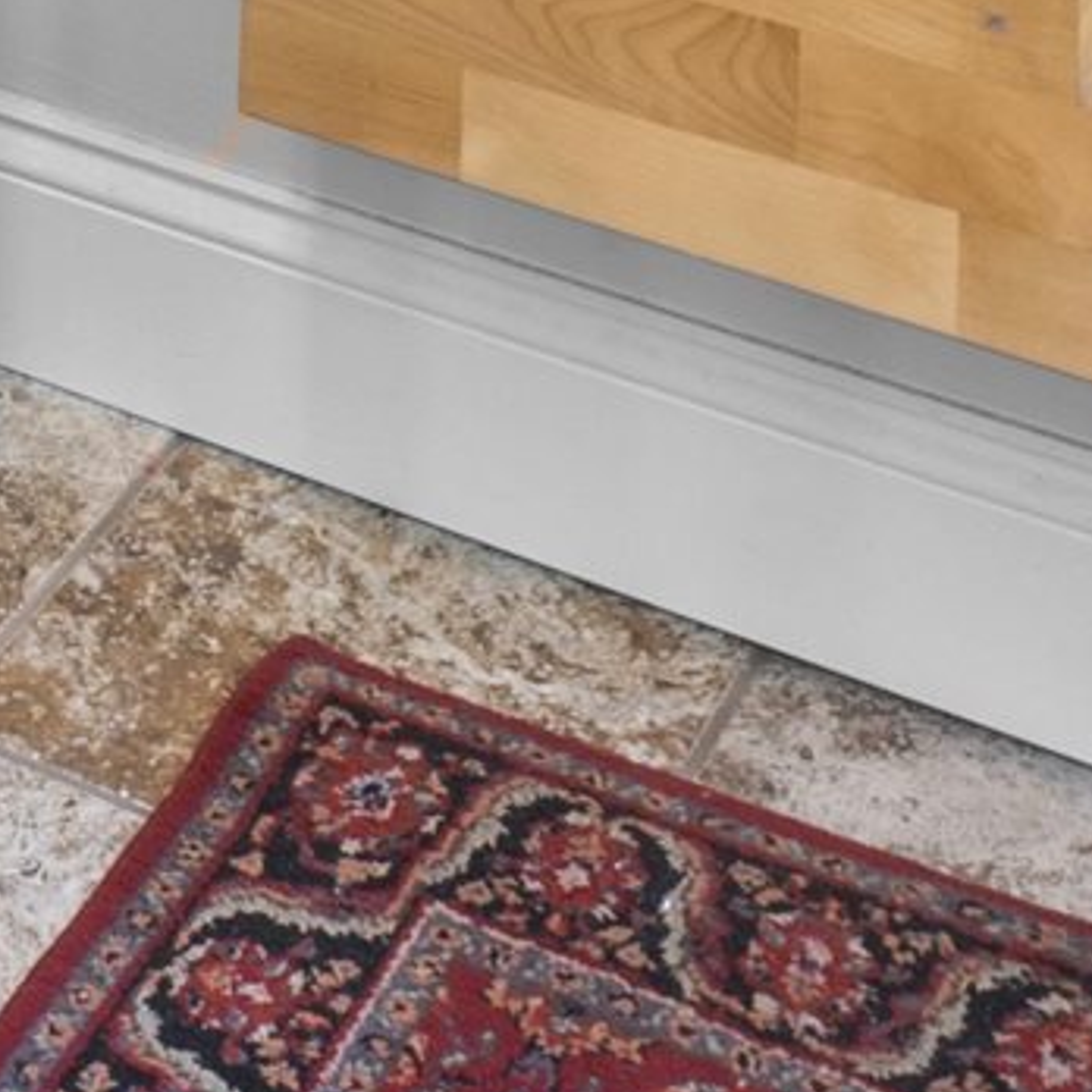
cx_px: -113
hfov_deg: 15.6
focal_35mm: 109
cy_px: -1935
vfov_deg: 11.5
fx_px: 3881
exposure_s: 3
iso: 250
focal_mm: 14.5
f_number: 7.1
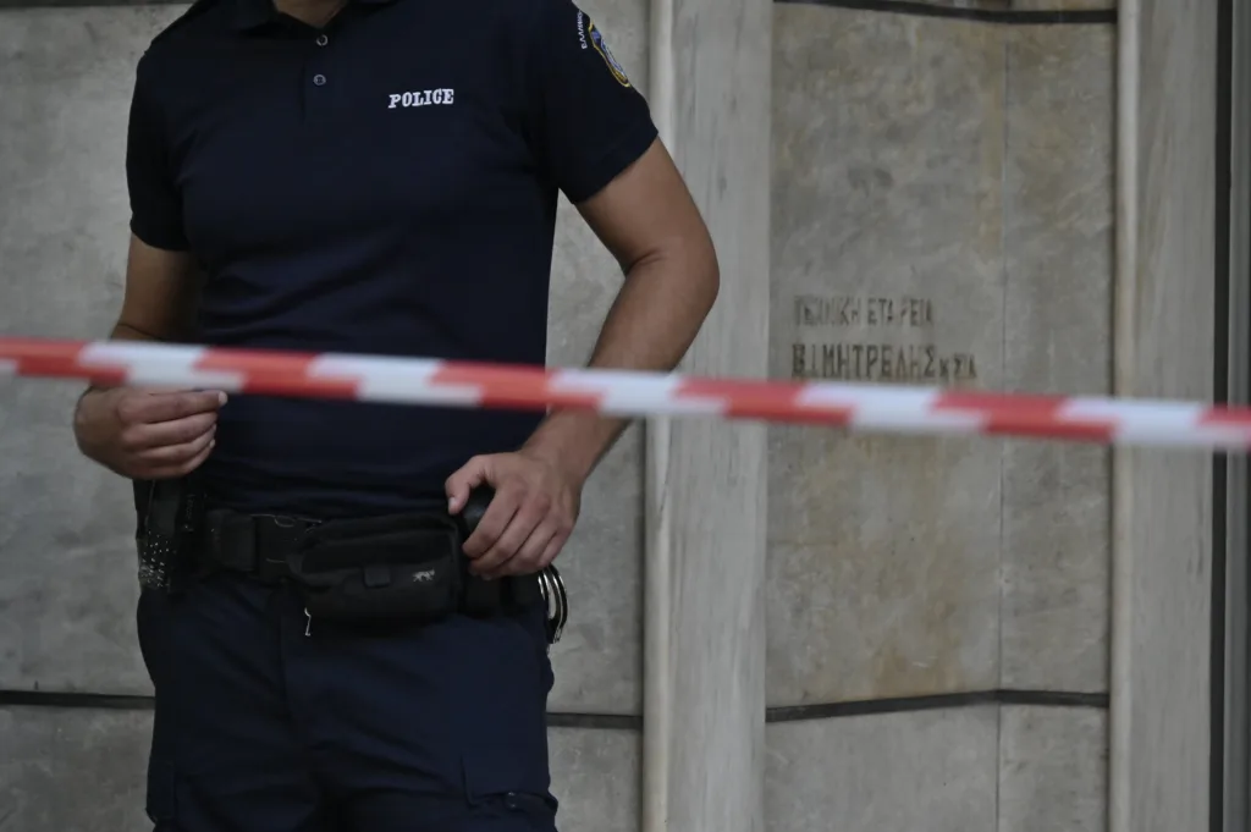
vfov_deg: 6.9
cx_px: 626
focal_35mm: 200
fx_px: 6944
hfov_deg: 10.3
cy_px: 416
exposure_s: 1/500
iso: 6400
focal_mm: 200
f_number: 8
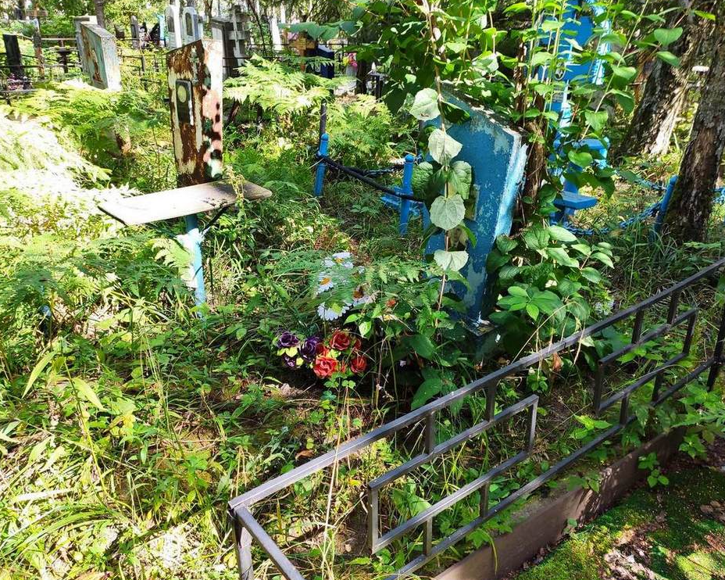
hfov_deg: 62.2
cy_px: 291
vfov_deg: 51.5
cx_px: 382
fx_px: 601
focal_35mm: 28
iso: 124
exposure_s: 1/100
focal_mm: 4.77
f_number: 1.75
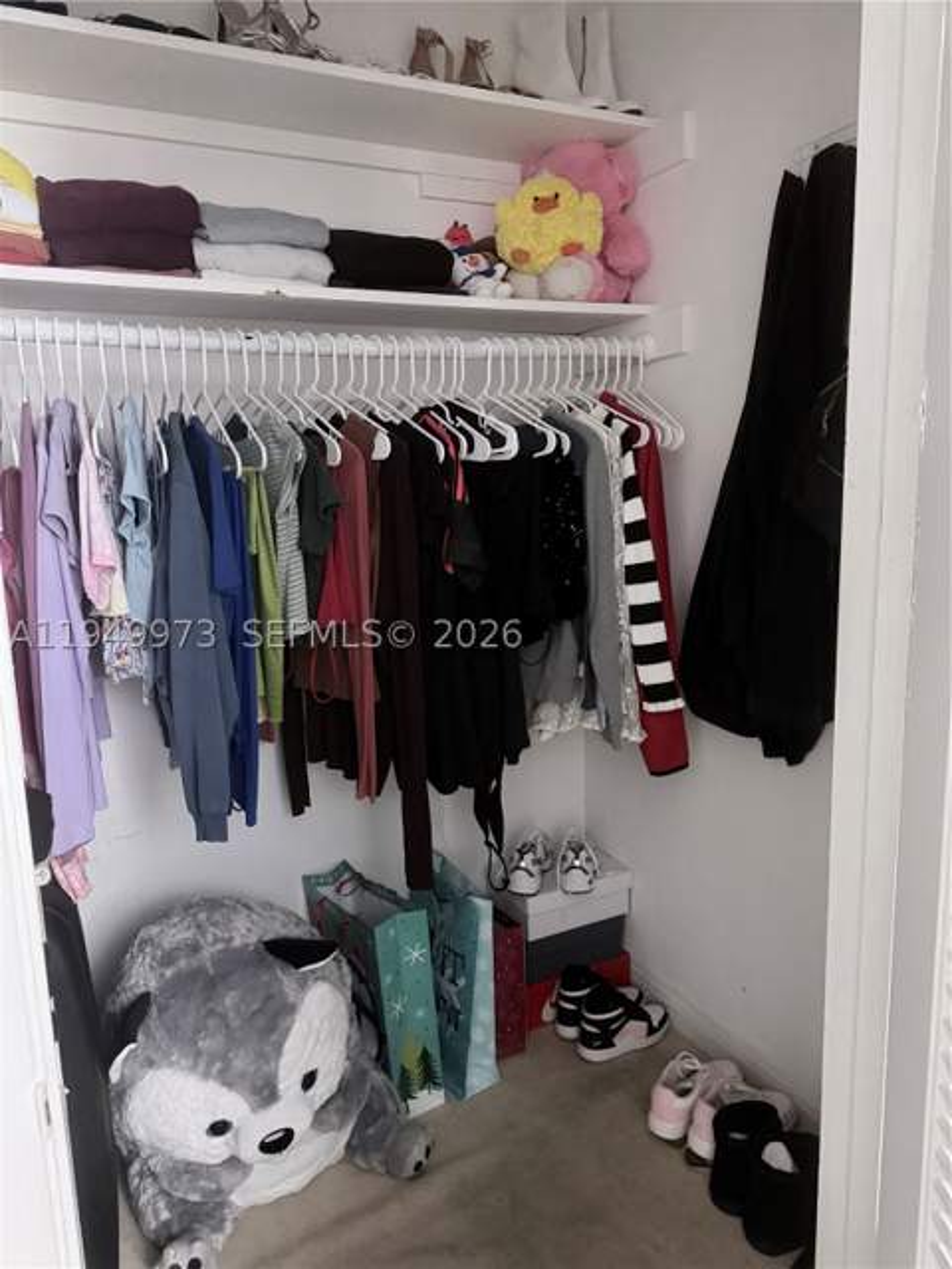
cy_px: 634
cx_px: 476
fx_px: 880
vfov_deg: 71.6
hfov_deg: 56.8
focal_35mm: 24
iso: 1250
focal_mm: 6.76
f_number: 1.78
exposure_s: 1/30
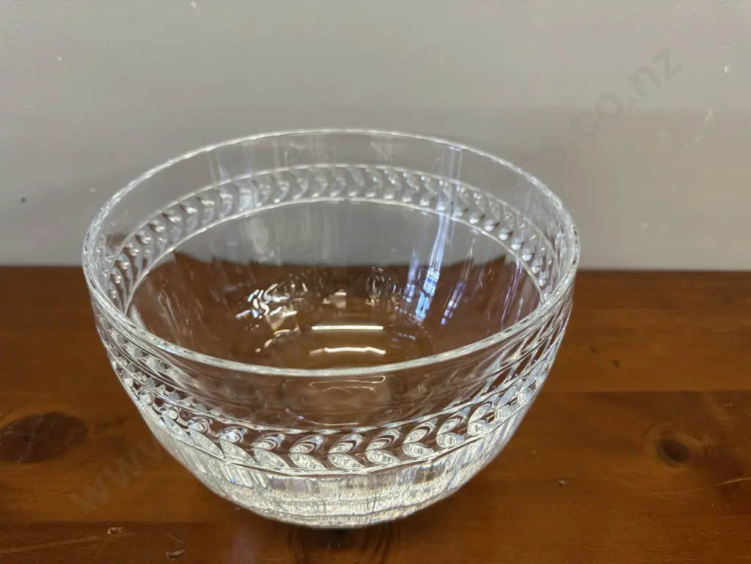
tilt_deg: -34.5
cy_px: 282
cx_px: 376
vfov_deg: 56.8
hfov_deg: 71.6
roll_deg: -0.7
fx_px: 521
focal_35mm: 24
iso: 125
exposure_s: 1/50
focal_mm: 6.86
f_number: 1.78
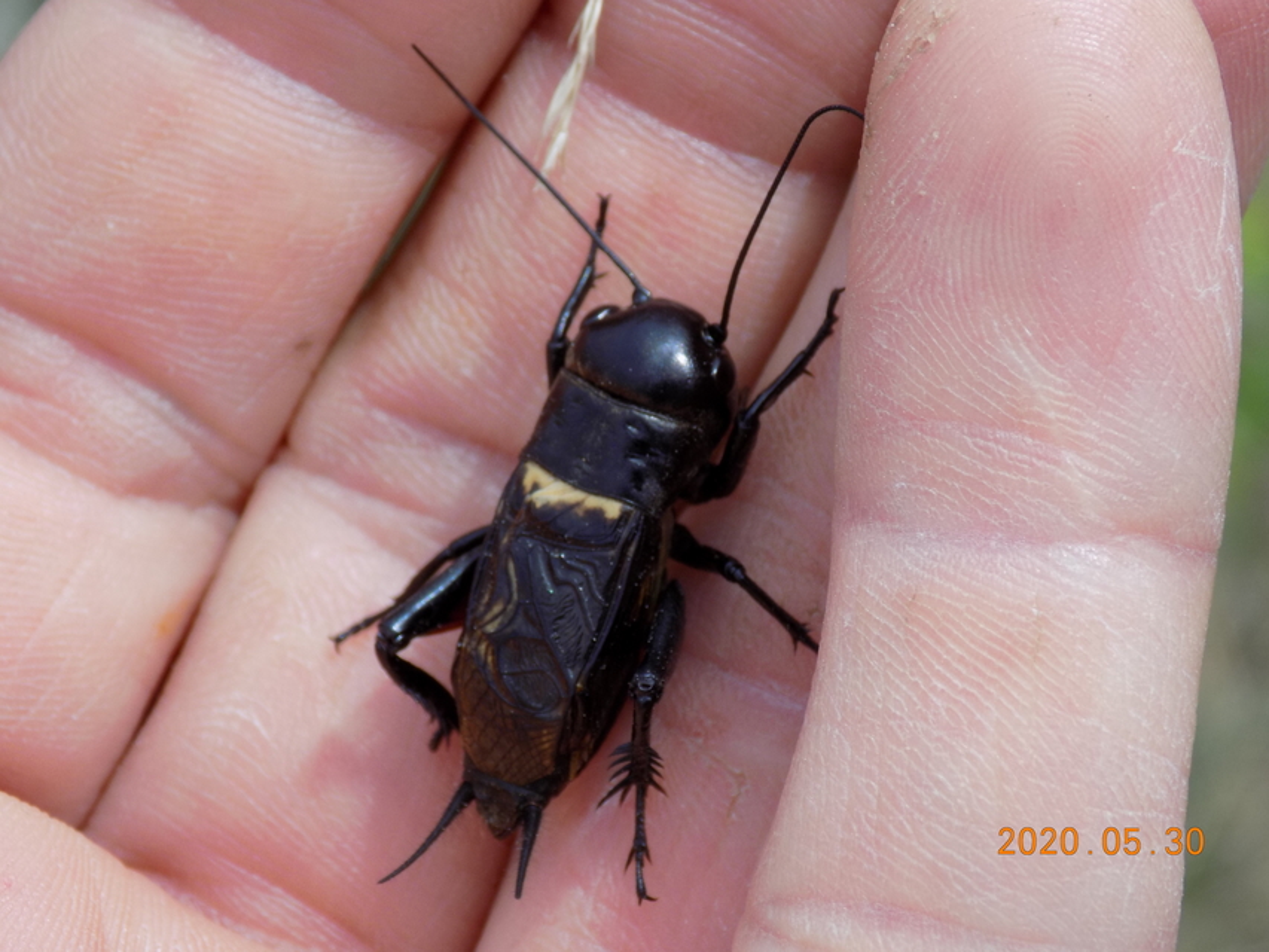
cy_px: 476
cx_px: 634
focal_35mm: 118
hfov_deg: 16.7
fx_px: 4326
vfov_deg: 12.6
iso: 80
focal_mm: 20.9
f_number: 4.8
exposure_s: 1/500
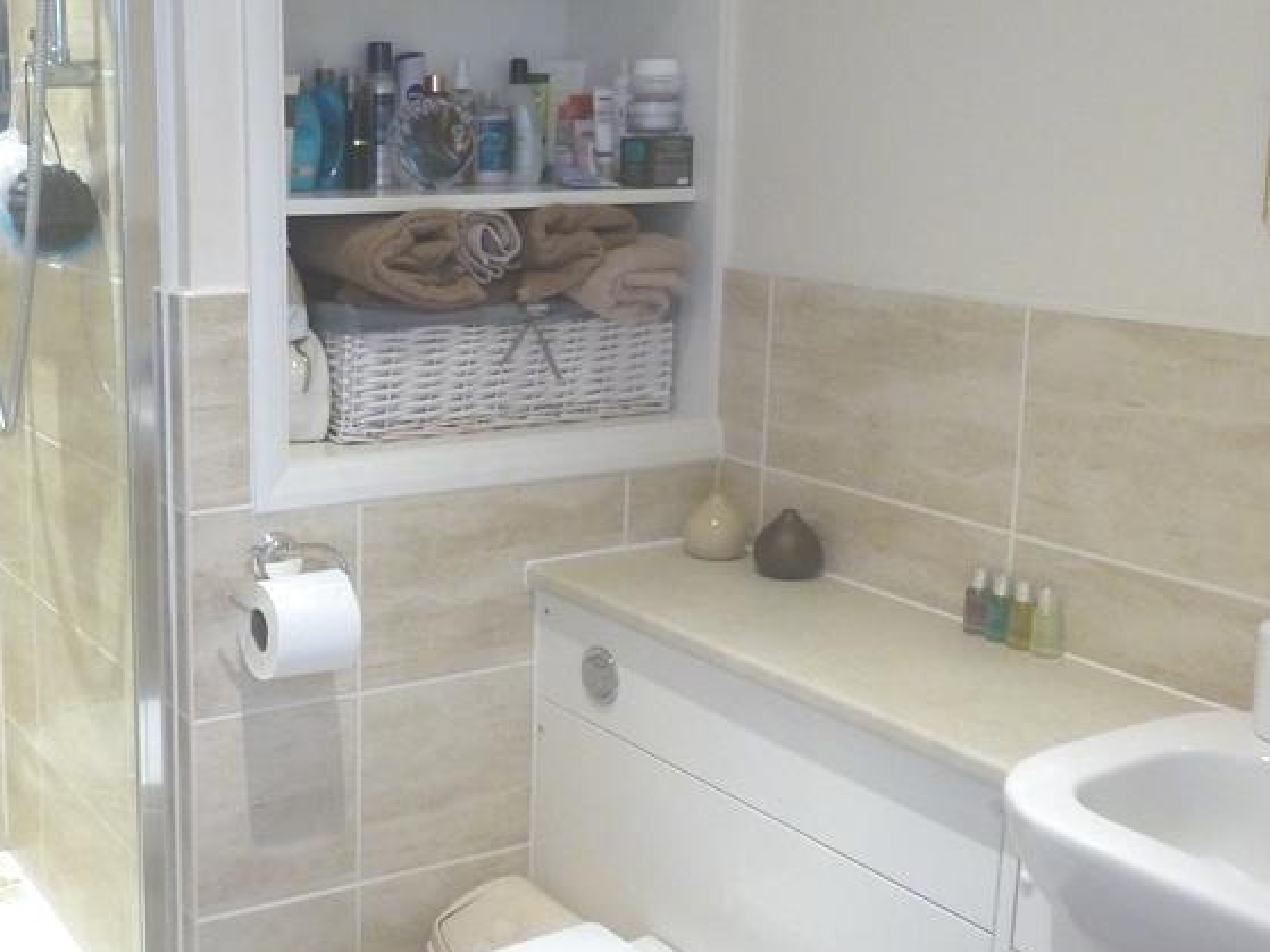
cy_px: 395
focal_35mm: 44
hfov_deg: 41.6
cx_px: 309
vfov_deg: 32.8
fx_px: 1614
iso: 400
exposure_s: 1/30
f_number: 3.3
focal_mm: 4.3
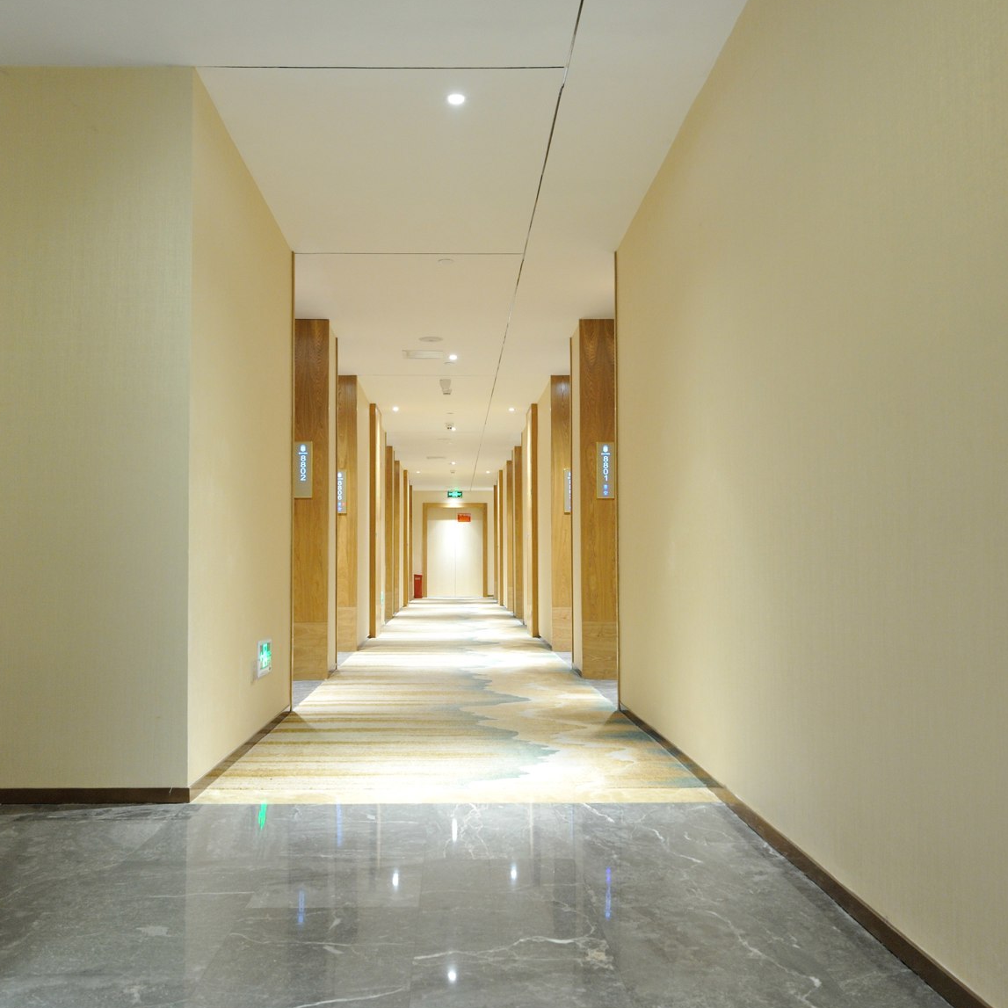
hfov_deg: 48.4
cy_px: 510
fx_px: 1120
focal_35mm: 34
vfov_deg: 48.4
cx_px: 466
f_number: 7.1
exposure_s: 1/4
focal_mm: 26
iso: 800
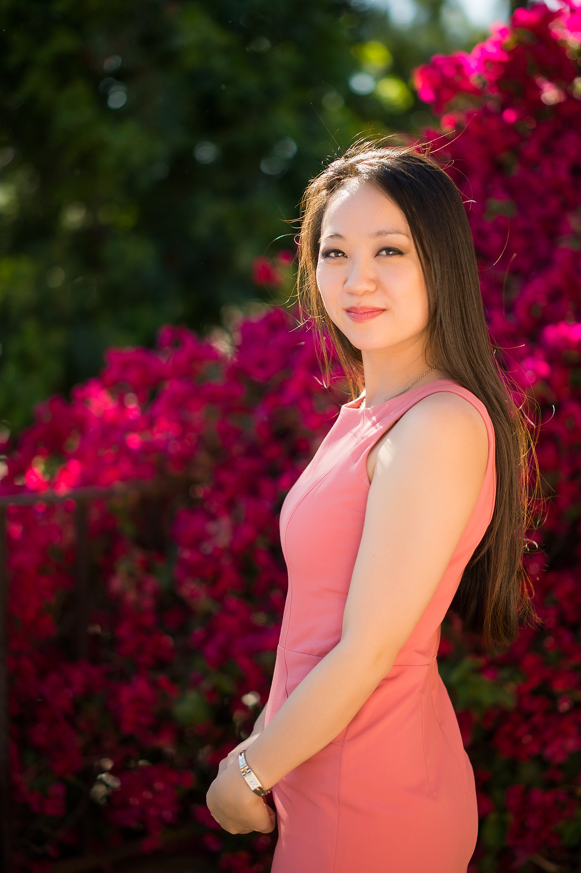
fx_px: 1212
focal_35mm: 50
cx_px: 290
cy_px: 436
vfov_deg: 39.6
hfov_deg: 27.0
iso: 125
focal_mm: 50
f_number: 1.4
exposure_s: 1/2000
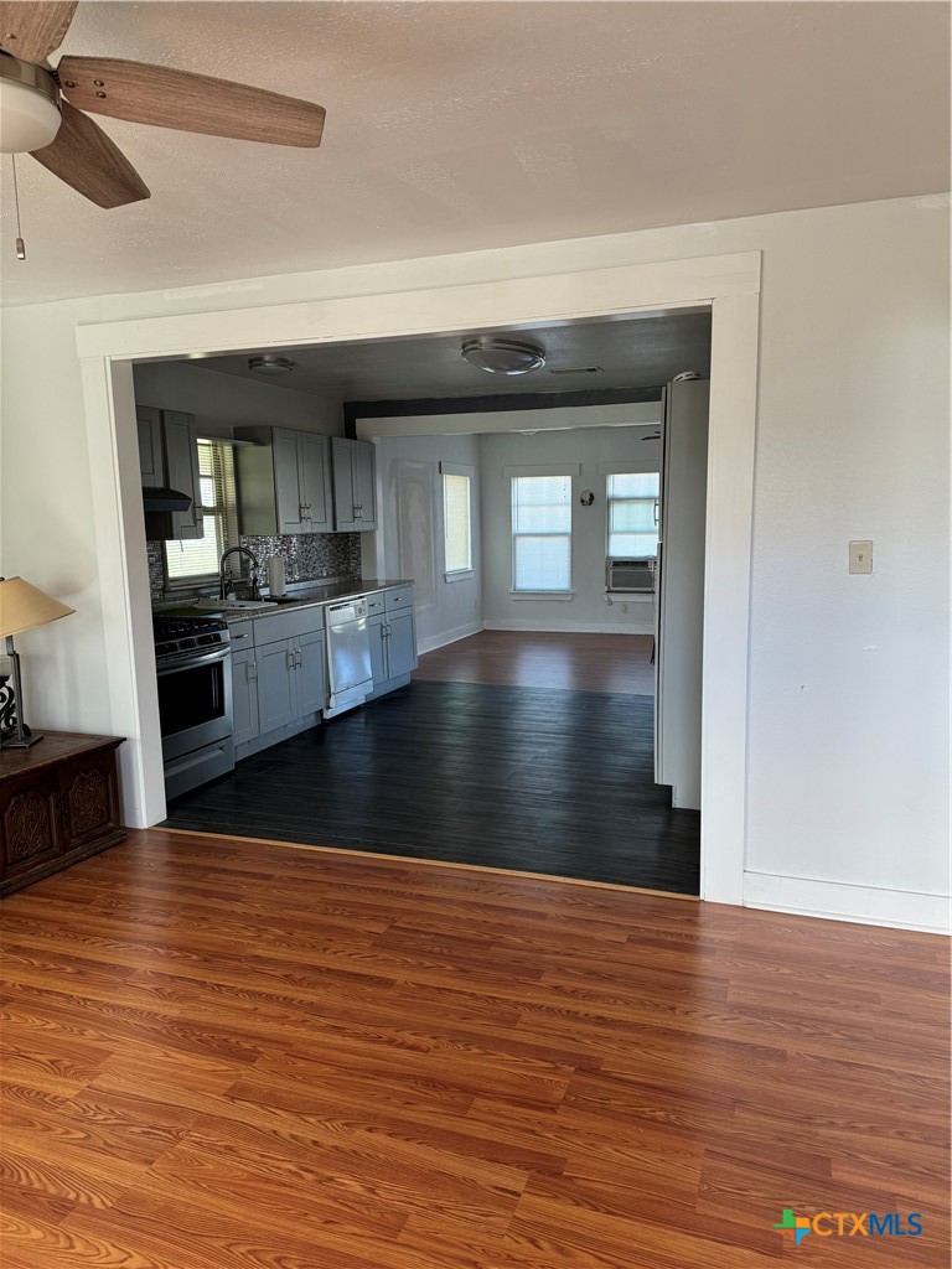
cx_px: 476
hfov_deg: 56.8
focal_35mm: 24
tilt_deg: -8.1
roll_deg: +0.5
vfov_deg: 71.6
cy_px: 634
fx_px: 880
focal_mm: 6.86
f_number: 1.78
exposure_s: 1/121
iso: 125
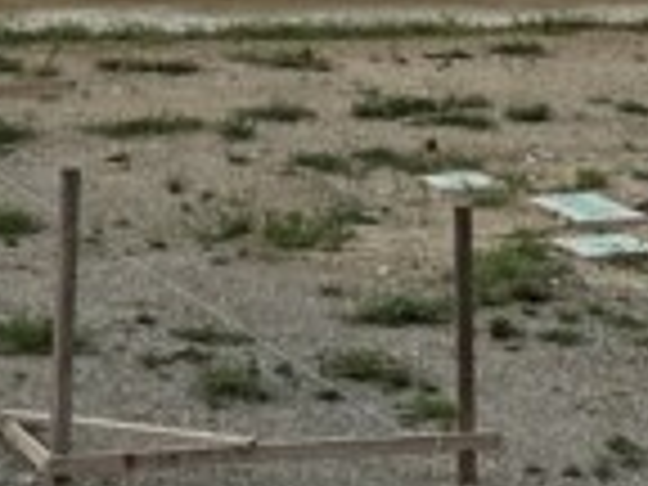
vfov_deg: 7.3
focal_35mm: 171
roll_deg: -0.4
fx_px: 3201
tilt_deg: +12.3
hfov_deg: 11.6
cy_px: -1143
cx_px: 288
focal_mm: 6.86
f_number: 1.78
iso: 80
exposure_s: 1/2252
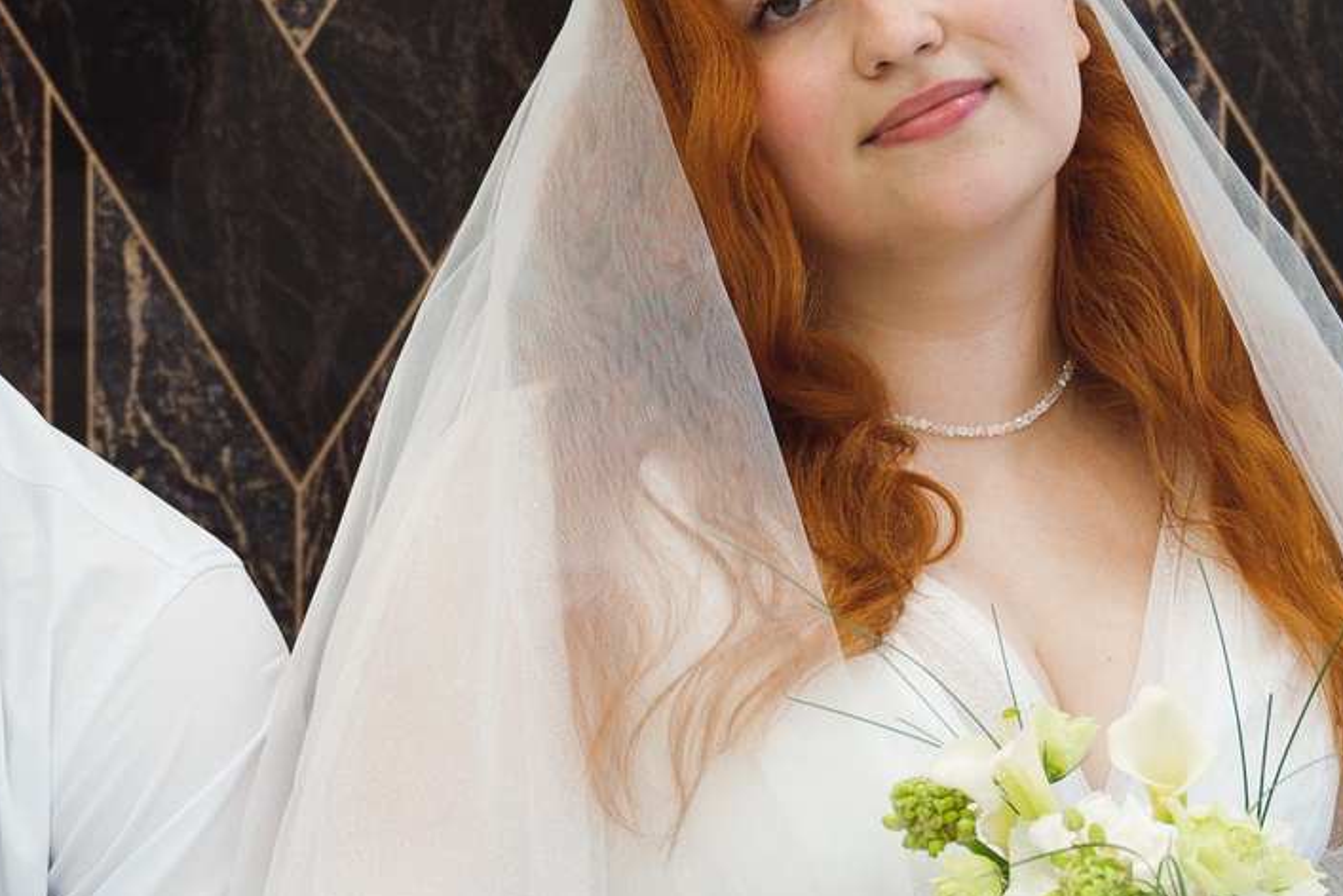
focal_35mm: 183
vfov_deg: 7.5
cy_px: 708
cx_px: 796
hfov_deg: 11.2
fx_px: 6829
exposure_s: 1/250
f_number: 3.5
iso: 400
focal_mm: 49
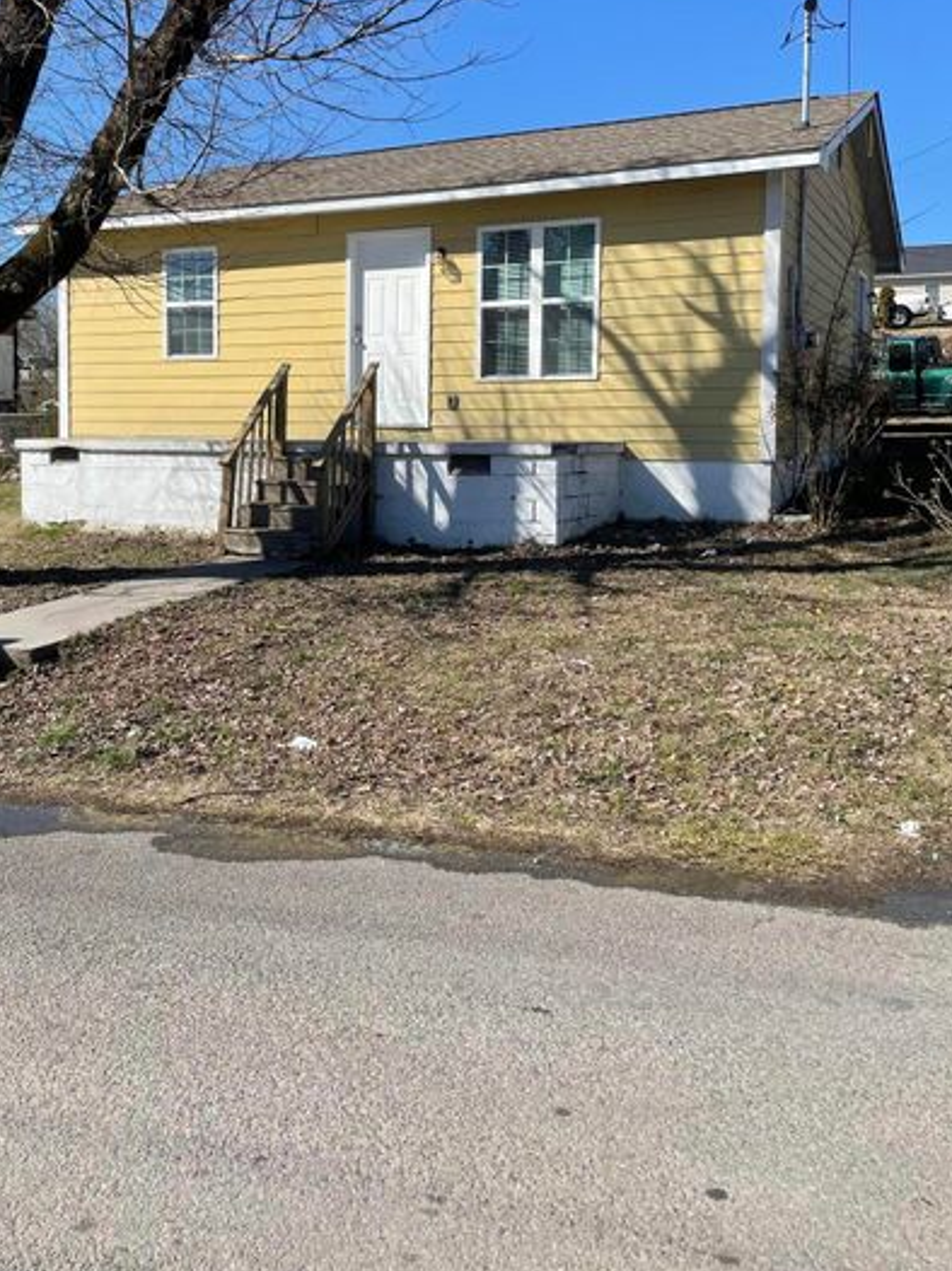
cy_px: 499
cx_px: 370
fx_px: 1211
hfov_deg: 42.7
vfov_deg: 54.9
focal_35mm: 33
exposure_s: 1/3205
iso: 32
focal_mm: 4.2
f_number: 1.6
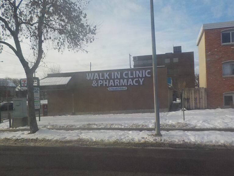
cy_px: 88
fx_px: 203
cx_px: 117
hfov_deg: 60.0
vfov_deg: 46.8
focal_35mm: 30
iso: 125
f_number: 3.3
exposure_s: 1/800
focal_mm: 4.1
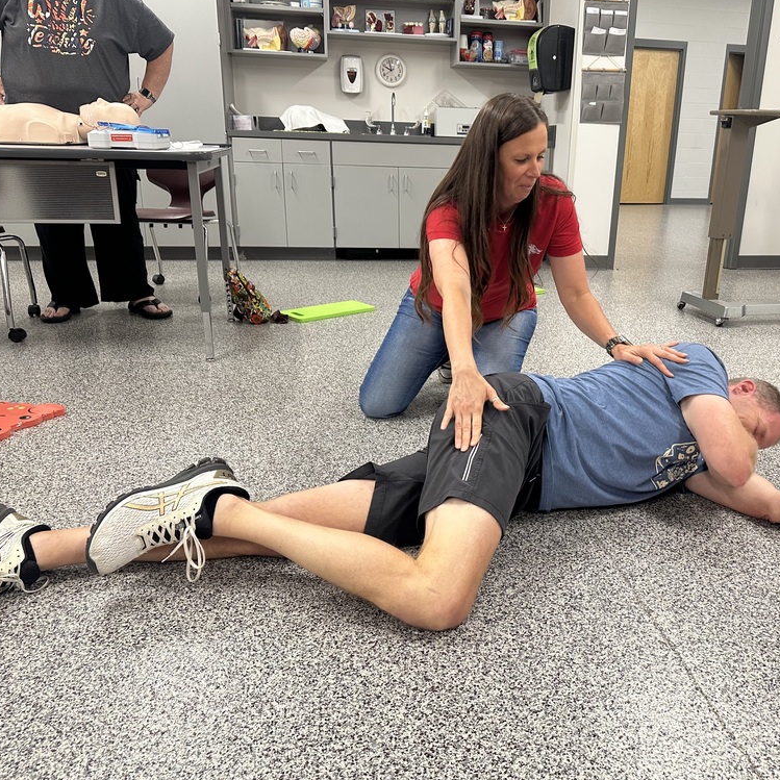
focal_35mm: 29
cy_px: 385
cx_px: 474
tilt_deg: -17.8
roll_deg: -1.6
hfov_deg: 55.2
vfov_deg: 55.6
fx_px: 739
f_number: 1.78
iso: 200
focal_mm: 6.86
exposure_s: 1/92
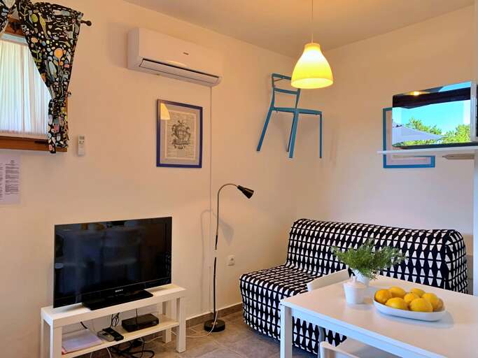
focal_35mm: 26
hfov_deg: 67.3
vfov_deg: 53.0
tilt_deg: +0.7
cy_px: 179
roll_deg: -1.3
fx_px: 359
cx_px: 239
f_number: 1.8
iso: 50
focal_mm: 4.25
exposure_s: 1/50
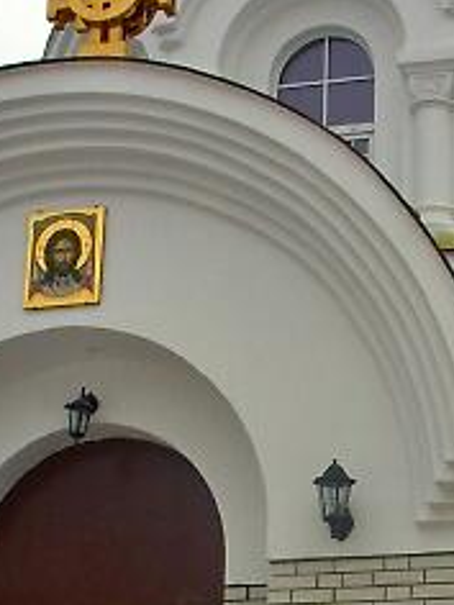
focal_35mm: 129
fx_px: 2256
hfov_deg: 11.5
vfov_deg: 15.1
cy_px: 546
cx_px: 259
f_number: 4.9
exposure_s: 1/500
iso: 50
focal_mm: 6.3
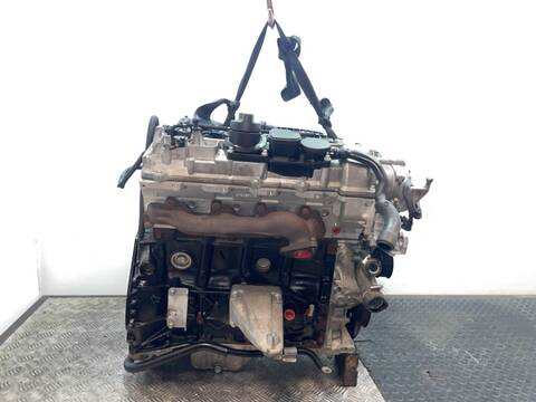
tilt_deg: -8.9
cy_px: 201
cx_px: 268
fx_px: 403
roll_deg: -2.4
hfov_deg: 67.3
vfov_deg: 53.1
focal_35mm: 26
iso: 80
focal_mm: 4.2
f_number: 1.6
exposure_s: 1/14
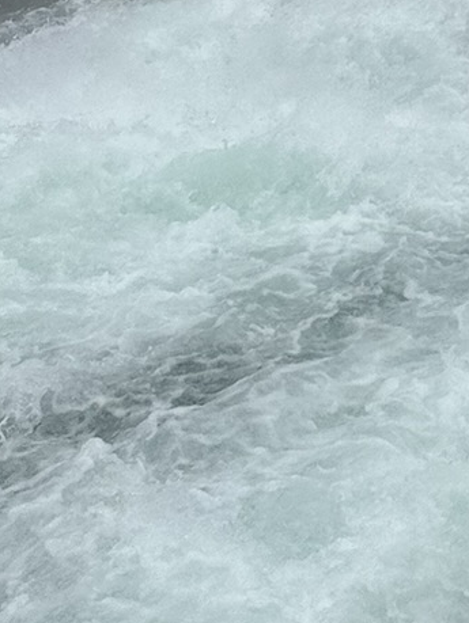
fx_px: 1930
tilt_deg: -1.0
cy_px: -410
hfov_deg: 12.4
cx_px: 907
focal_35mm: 107
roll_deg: -1.4
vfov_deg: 16.2
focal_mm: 6.86
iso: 80
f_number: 1.78
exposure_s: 1/5000
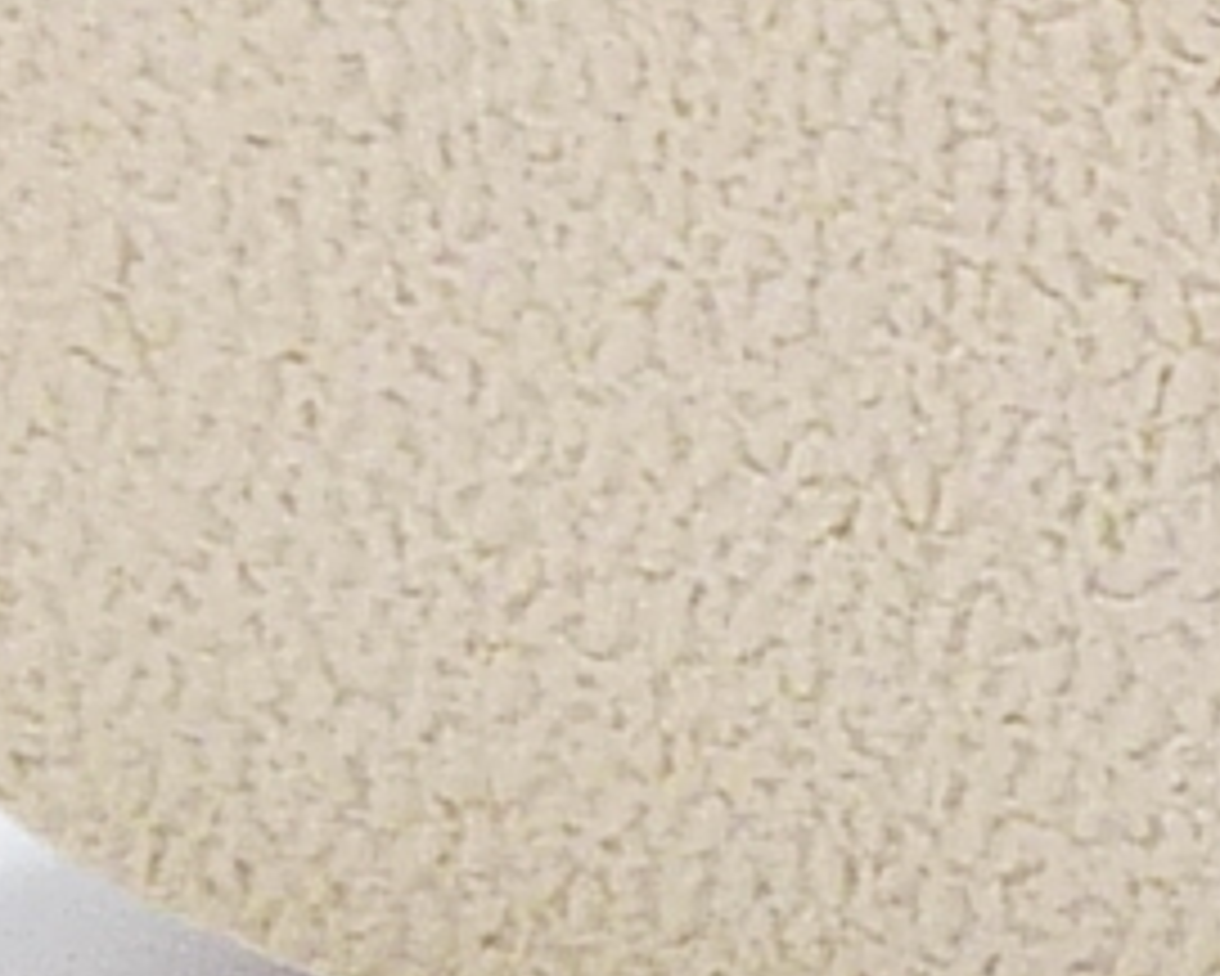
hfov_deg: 6.7
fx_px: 10005
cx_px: 2692
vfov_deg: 5.6
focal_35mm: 277
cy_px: 256
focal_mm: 4.8
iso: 100
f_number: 5
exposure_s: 1/200
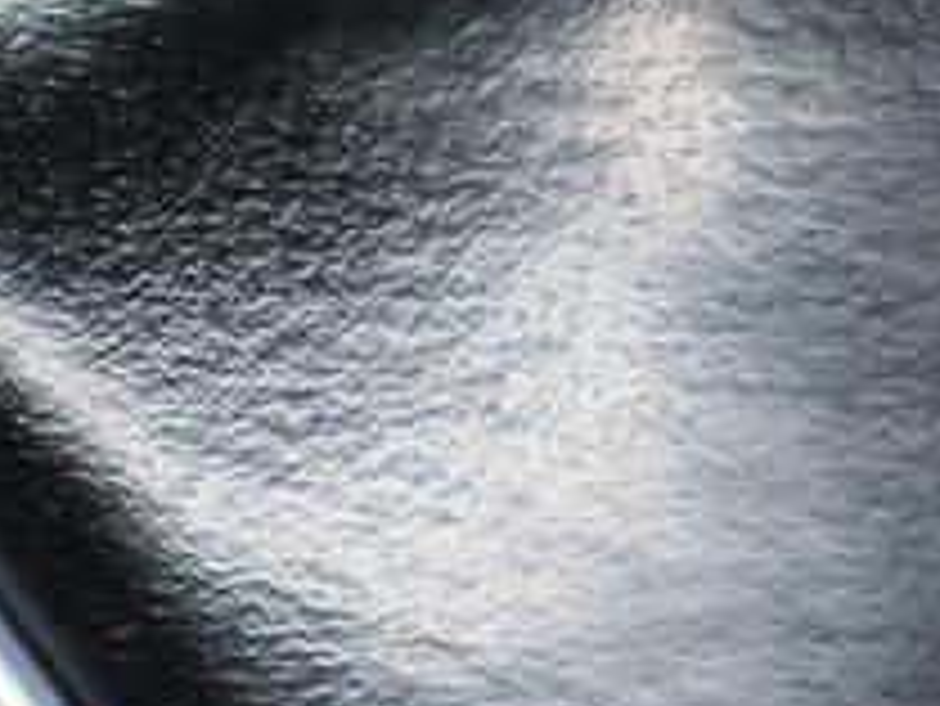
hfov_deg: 6.8
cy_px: 985
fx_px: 7227
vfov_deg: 5.6
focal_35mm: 266
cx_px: -1745
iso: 1000
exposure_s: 1/40
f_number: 3.5
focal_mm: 40.1
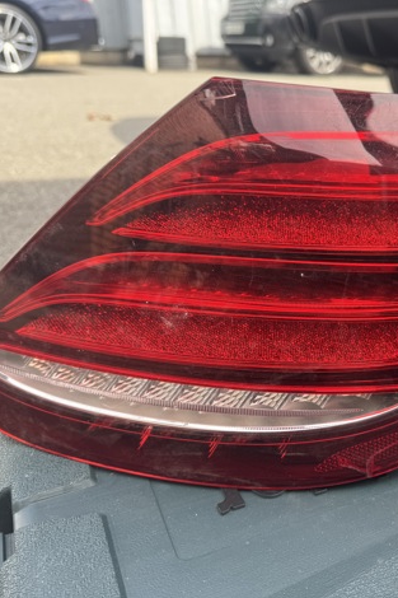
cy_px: 304
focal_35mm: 34
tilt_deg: -23.0
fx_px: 564
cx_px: 303
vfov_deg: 55.8
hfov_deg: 37.8
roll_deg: -1.3
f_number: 1.78
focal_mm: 6.76
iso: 80
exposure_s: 1/535
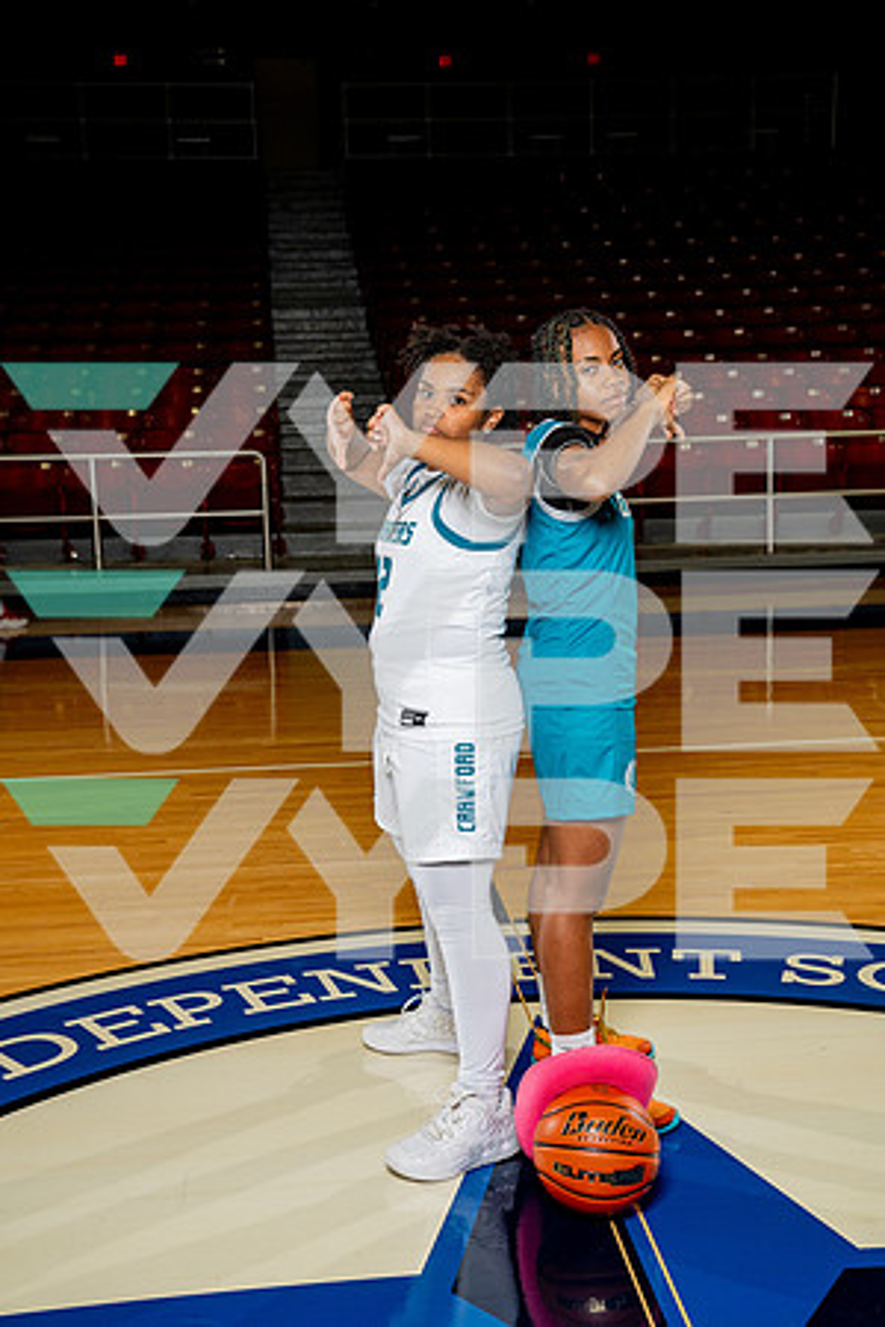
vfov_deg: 41.9
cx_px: 442
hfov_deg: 28.6
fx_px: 1733
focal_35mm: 47
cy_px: 664
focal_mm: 47
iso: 640
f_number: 5.6
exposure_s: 1/250
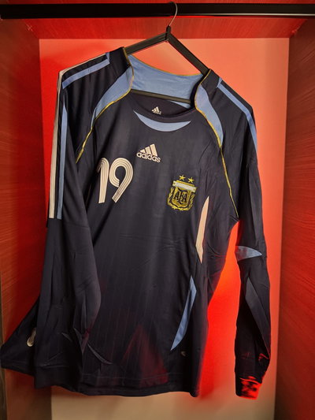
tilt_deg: -5.4
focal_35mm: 26
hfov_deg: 53.1
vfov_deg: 67.3
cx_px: 158
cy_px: 210
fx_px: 315
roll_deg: +0.8
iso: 800
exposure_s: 1/30
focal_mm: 5.7
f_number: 1.5
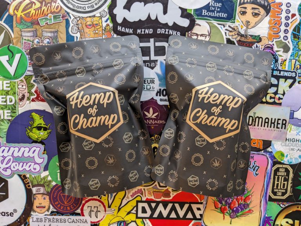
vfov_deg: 51.4
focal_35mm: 27
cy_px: 113
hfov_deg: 65.3
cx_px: 150
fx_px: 235
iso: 49
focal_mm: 4.38
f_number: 1.73
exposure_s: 1/170
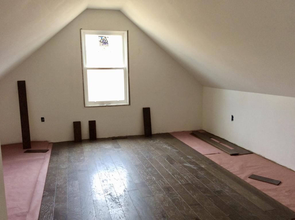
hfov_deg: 56.9
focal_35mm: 32
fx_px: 272
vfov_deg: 44.1
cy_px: 110
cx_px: 148
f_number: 2.4
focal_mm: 3.3
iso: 32
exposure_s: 1/30
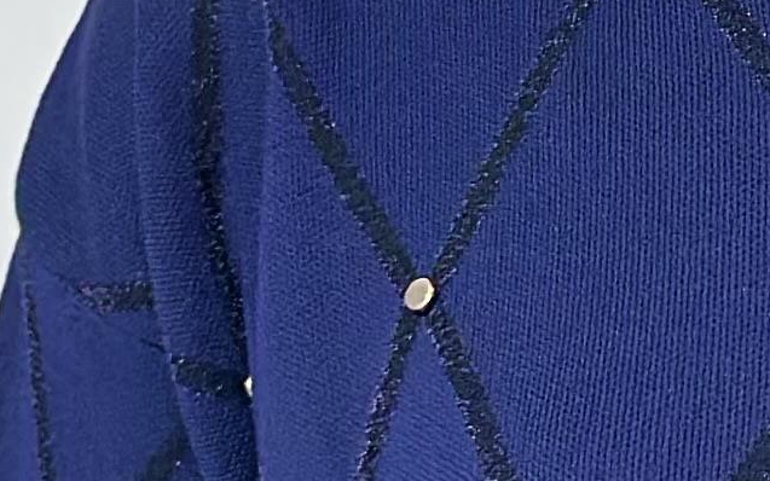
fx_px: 6757
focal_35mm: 322
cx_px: 1090
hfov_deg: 6.5
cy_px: 259
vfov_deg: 4.1
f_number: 1.78
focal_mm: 6.86
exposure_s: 1/100
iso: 160
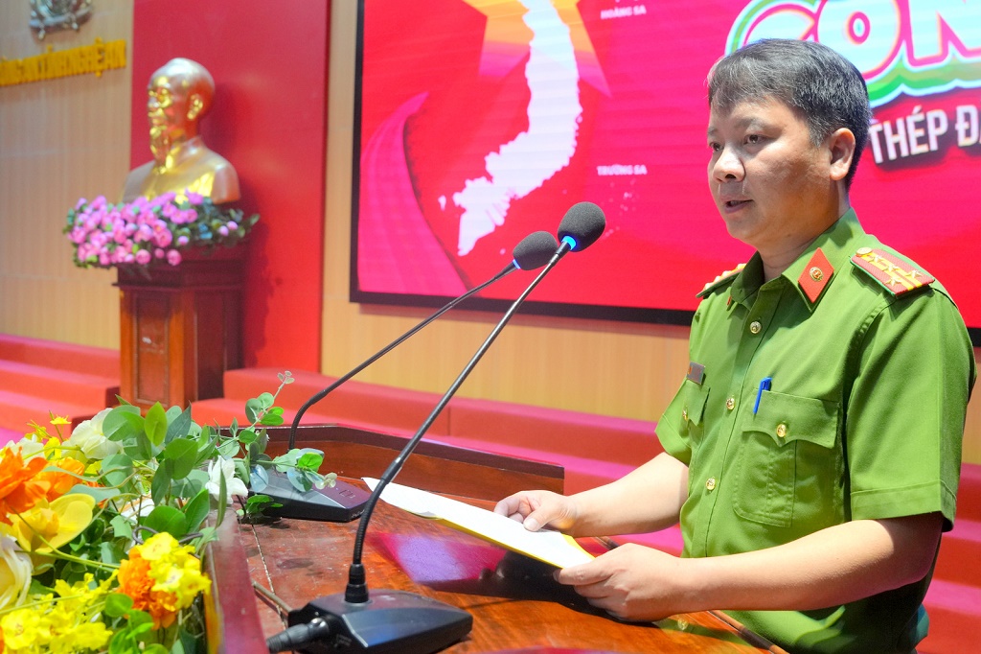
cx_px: 490
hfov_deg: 53.1
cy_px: 327
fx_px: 981
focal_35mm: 36
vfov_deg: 36.8
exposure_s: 1/160
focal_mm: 24
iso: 800
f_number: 4
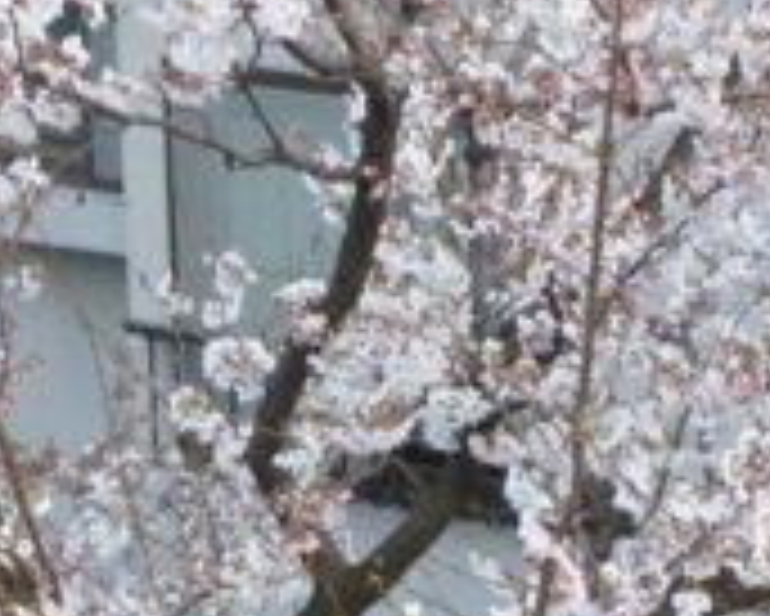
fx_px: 7297
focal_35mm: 320
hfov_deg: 6.0
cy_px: 917
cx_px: 666
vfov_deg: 4.8
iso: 400
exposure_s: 1/20
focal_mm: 12.5
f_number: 5
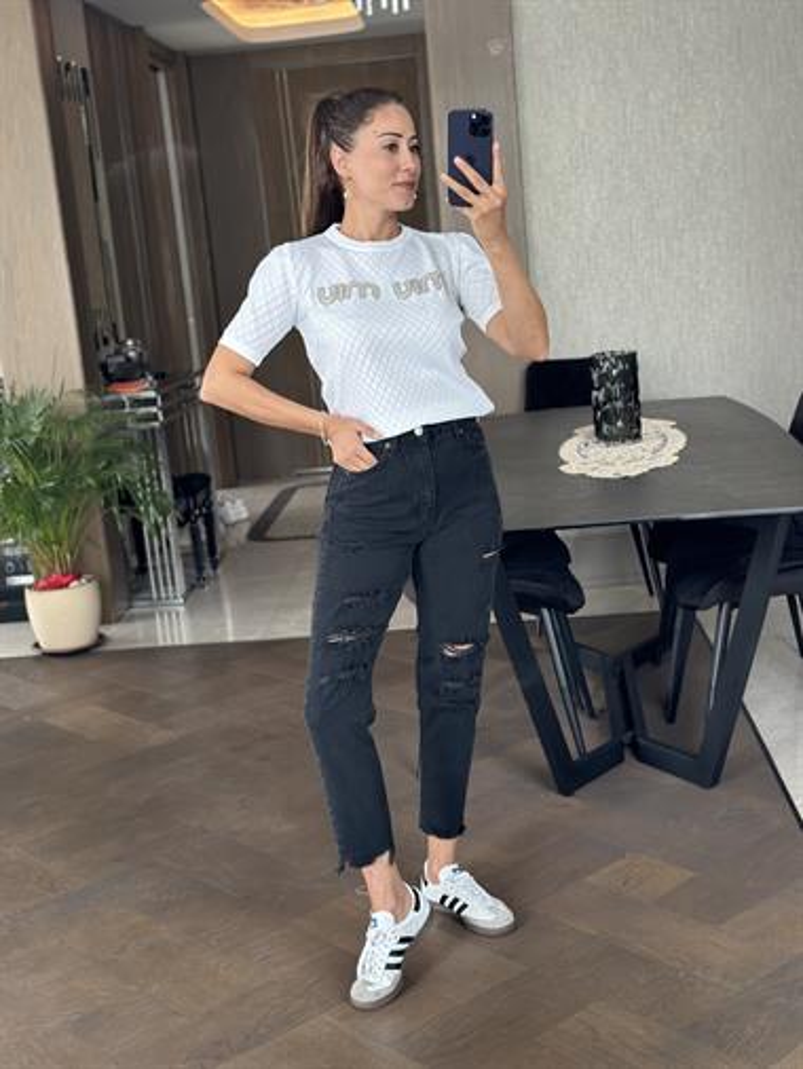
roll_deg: +4.4
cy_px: 534
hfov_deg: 30.3
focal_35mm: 48
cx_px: 402
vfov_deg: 39.6
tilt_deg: -17.3
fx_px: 1483
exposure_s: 1/60
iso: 160
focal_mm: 6.86
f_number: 1.78
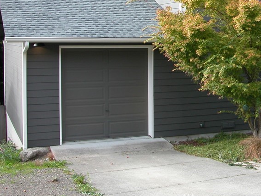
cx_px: 206
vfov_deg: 23.0
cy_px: 40
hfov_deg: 30.0
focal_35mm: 63
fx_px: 475
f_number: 4
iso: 100
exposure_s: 1/103
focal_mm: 8.9
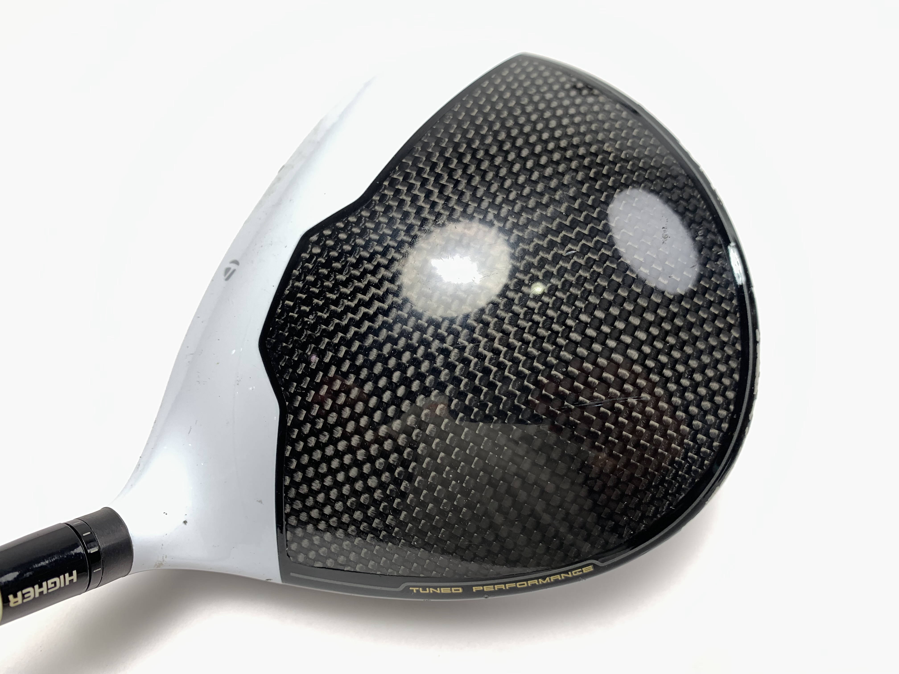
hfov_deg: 67.3
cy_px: 337
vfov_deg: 53.1
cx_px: 450
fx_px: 675
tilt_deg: -55.4
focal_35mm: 26
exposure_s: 1/120
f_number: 1.8
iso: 25
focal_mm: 4.25
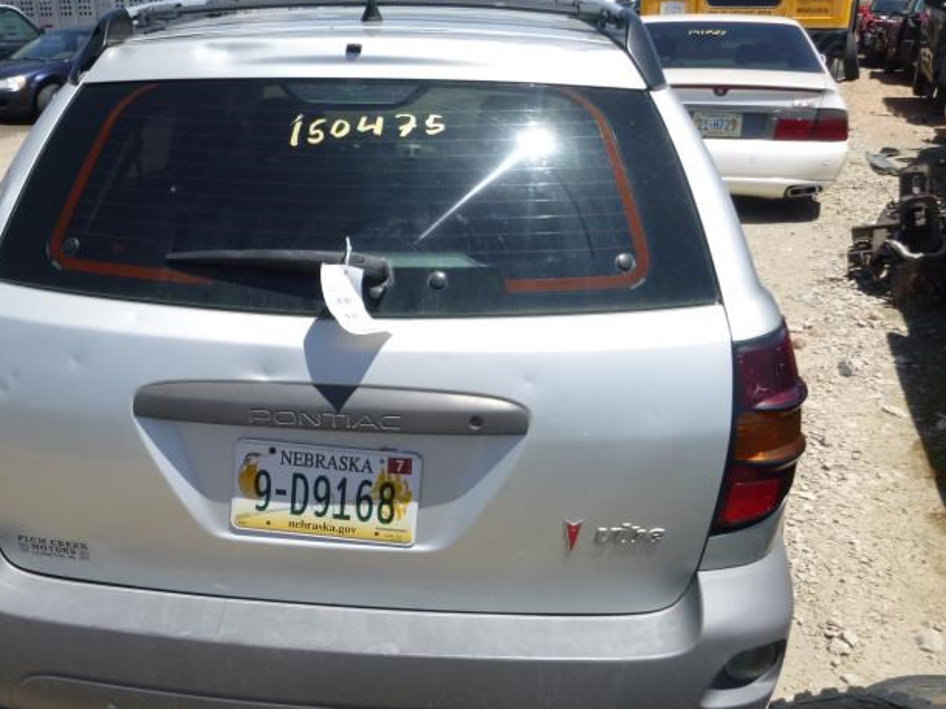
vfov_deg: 37.7
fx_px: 1038
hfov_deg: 48.4
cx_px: 338
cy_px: 370
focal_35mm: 38
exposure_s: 1/500
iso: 100
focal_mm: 5.2
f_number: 4.1
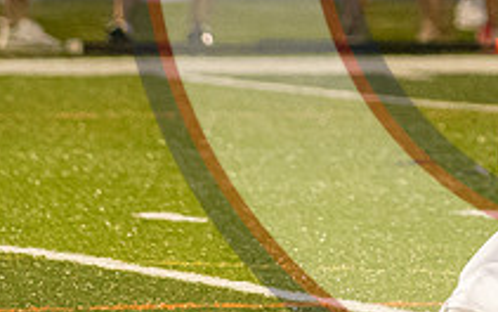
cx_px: 715
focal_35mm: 1002
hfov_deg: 2.1
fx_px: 13603
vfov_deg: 1.3
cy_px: -183
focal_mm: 150
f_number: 2.8
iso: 7200
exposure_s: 1/1600
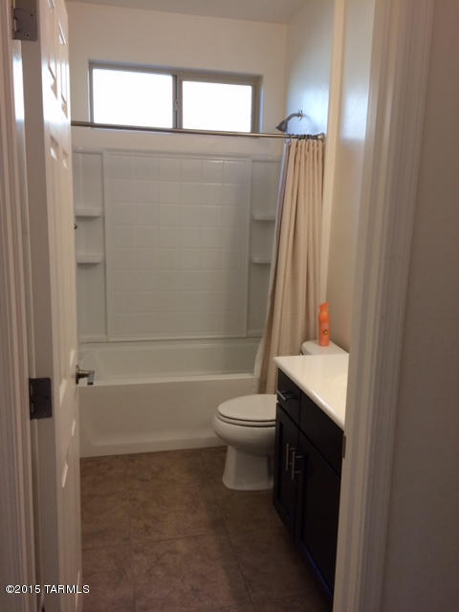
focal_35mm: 29
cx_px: 230
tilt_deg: -11.2
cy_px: 306
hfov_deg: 48.2
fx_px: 513
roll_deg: -0.4
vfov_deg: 61.7
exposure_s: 1/30
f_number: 2.2
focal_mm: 4.15
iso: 32
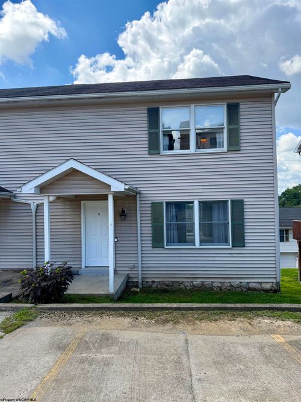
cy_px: 201
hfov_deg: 56.8
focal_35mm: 24
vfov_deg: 71.6
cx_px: 150
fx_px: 278
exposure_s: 1/2525
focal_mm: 6.76
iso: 100
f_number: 1.78
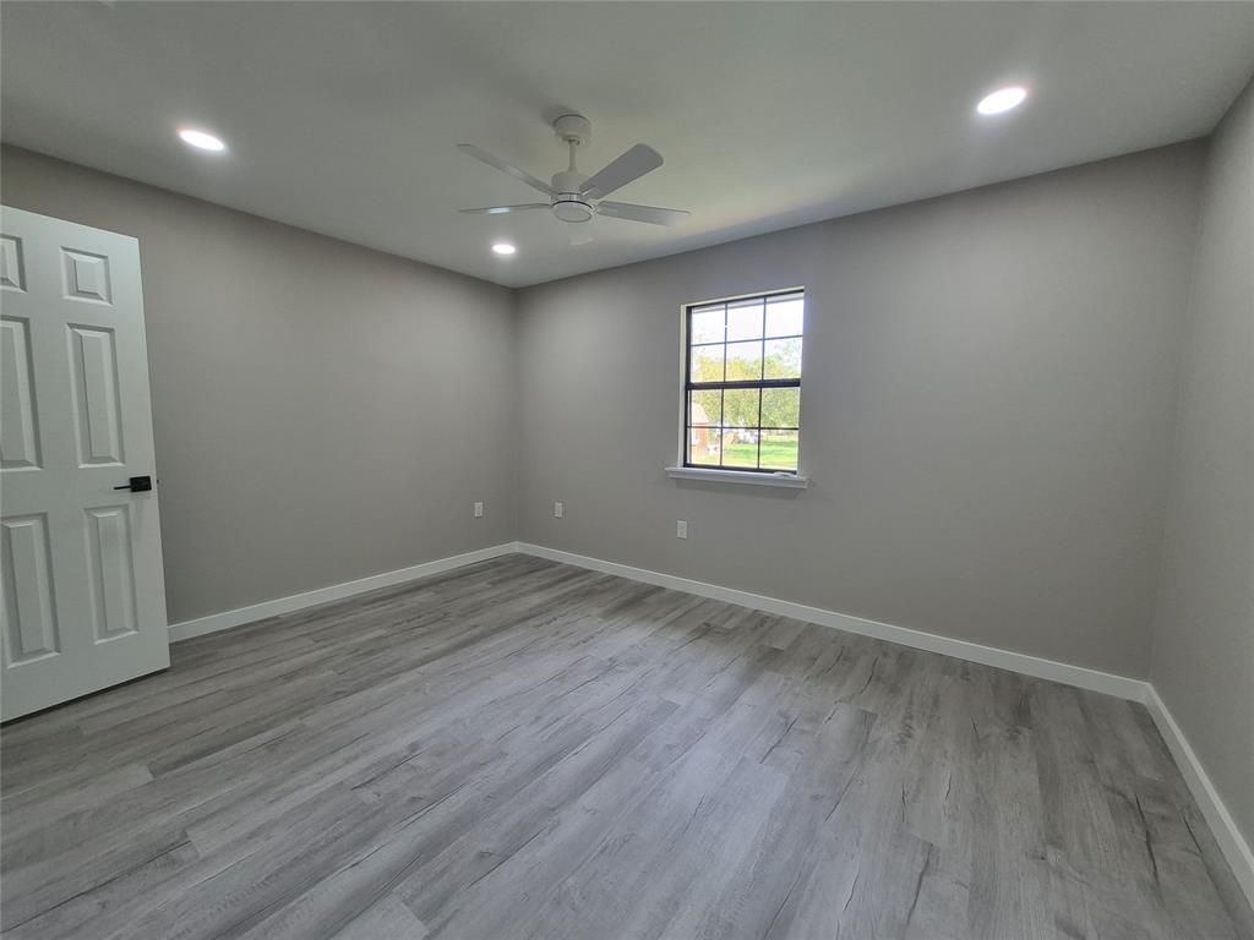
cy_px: 470
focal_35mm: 13
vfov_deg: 89.9
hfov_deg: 106.2
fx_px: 471
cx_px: 627
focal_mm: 1.74
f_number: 2.2
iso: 125
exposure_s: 1/60
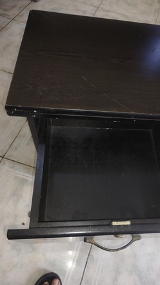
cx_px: 101
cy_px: 146
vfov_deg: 71.9
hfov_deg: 44.0
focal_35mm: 26
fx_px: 196
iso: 195
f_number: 1.88
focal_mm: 5.56
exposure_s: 1/100
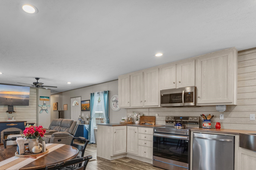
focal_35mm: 21
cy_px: 109
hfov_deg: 79.9
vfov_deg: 58.5
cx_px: 98
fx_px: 149
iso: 1250
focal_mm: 16
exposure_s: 1/15
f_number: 8
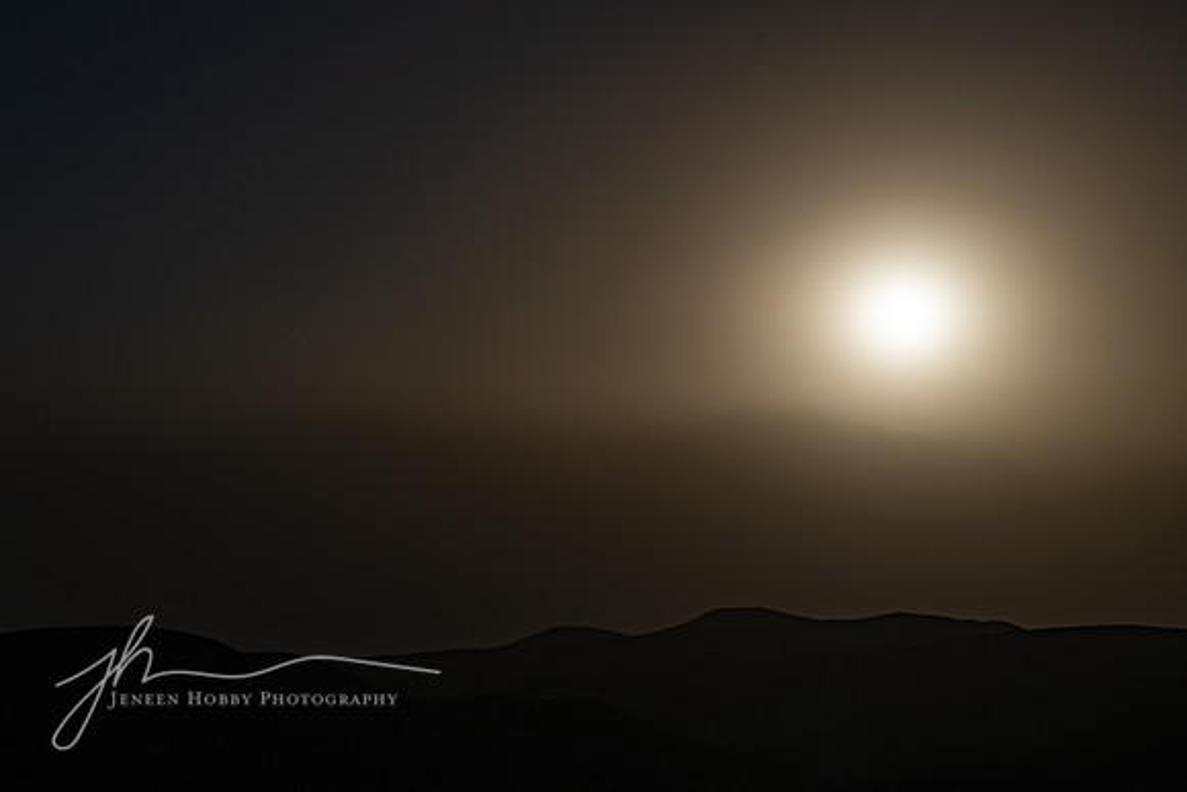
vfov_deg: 23.4
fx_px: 1913
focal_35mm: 58
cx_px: 594
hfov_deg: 34.5
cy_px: 396
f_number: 20
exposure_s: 1/2000
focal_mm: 58
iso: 100
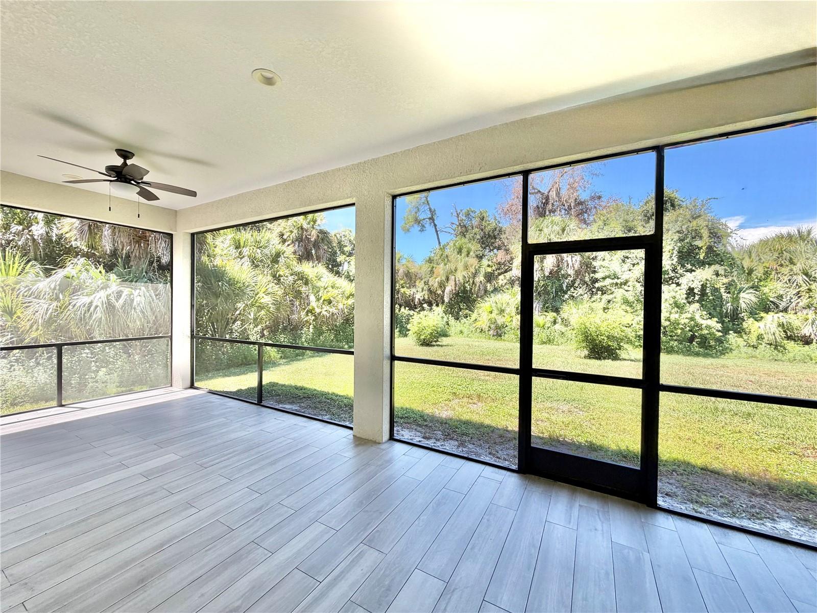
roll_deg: -0.4
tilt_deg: -0.1
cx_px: 408
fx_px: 330
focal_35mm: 14
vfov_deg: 85.7
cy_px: 306
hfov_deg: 102.1
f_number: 2.2
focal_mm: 2.22
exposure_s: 1/187
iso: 40
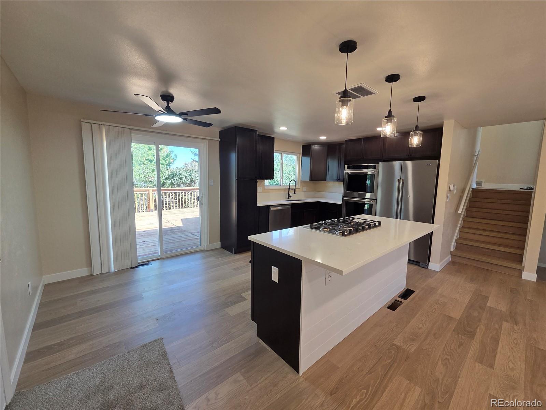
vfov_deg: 89.9
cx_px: 273
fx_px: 205
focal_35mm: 13
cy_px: 205
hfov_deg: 106.2
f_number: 2.2
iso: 80
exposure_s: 1/120
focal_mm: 2.2
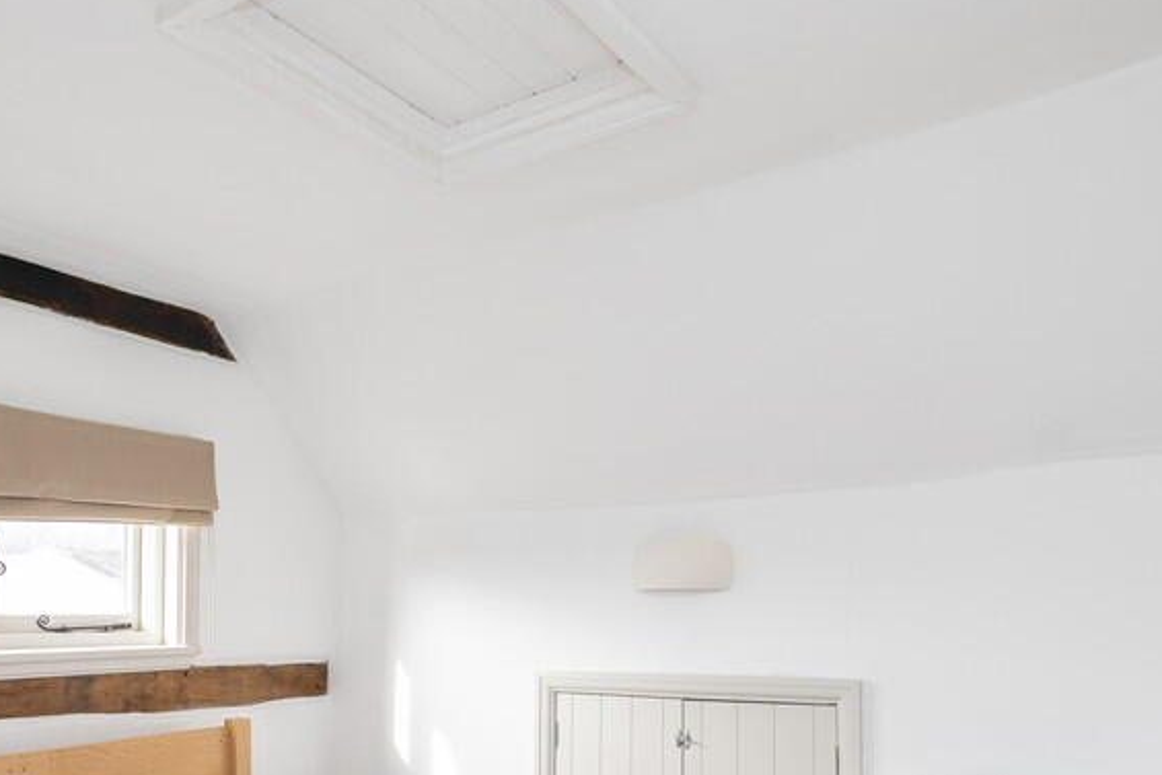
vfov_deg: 42.3
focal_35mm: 29
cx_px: 500
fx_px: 936
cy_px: 656
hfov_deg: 63.4
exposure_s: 1/60
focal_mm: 16
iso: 1250
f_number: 7.1
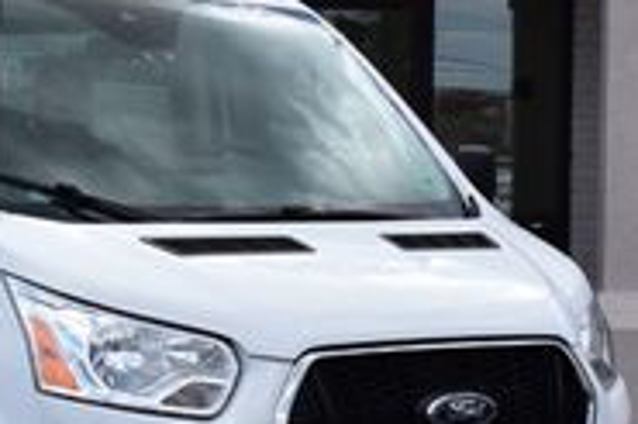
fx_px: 2762
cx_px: 210
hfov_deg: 13.2
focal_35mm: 156
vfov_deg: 8.8
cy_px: 210
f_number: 11
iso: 400
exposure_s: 1/400
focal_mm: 30
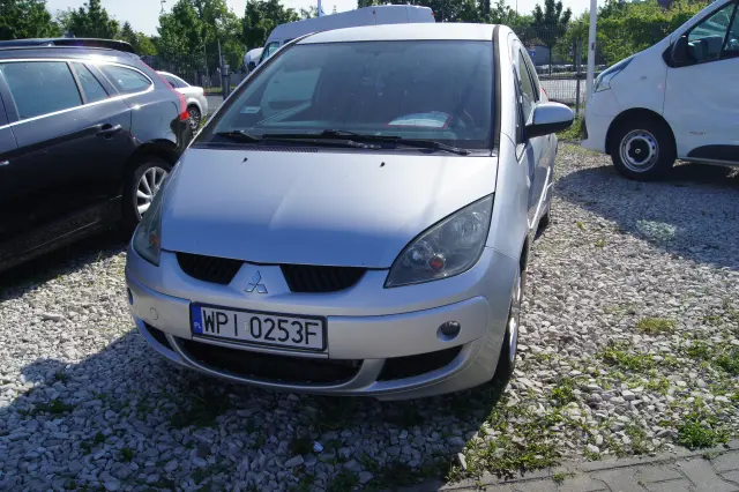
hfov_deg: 57.2
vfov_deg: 39.9
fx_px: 677
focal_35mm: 33
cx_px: 370
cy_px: 246
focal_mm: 22
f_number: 11
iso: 100
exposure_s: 1/125
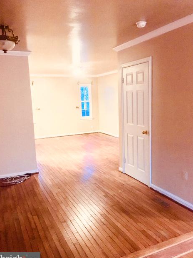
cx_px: 97
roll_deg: +2.7
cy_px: 133
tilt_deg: -7.2
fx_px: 223
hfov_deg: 46.8
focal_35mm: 30
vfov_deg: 60.0
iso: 320
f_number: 2.2
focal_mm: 4.15
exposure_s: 1/15
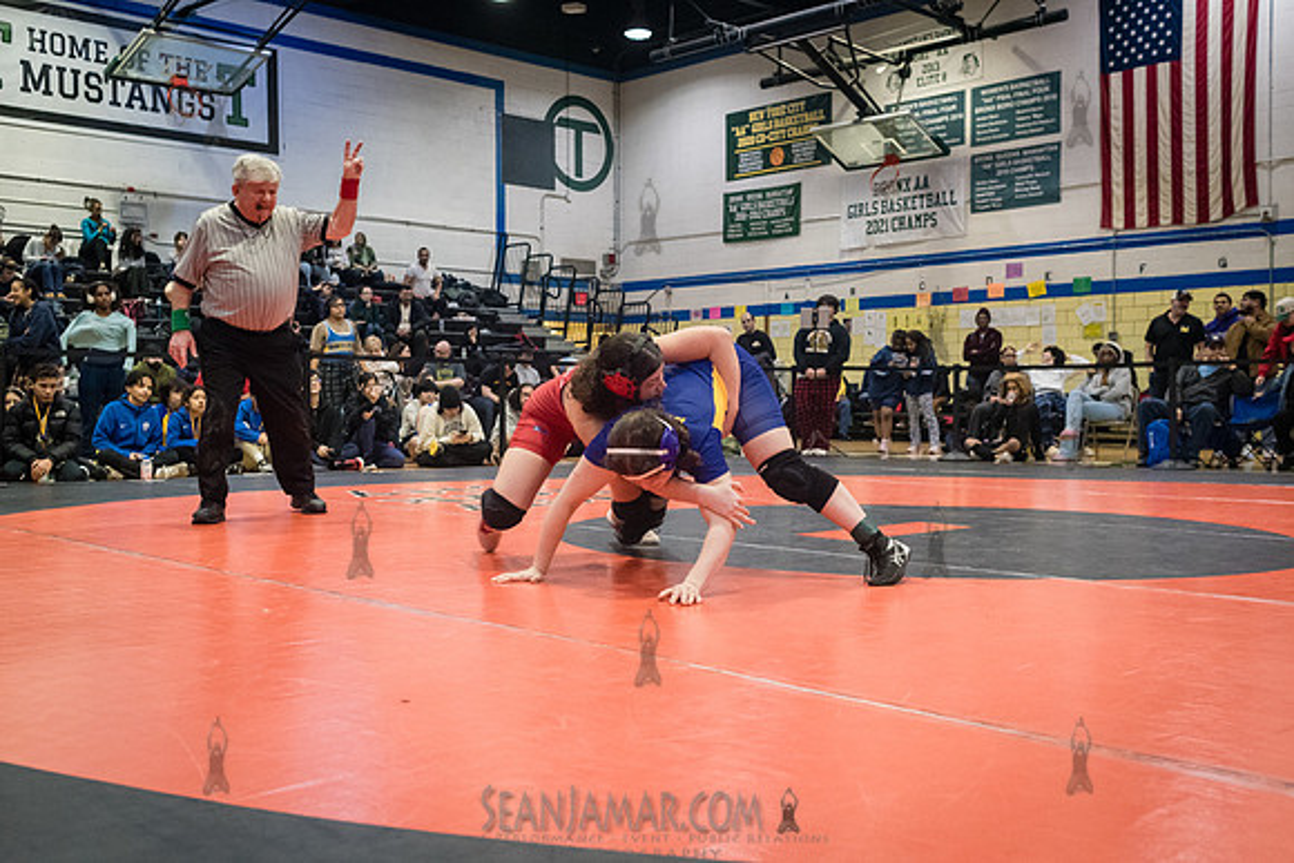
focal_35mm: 37
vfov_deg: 36.1
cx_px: 647
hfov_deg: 52.0
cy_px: 432
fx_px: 1326
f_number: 4
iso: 8000
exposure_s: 1/400
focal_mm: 35
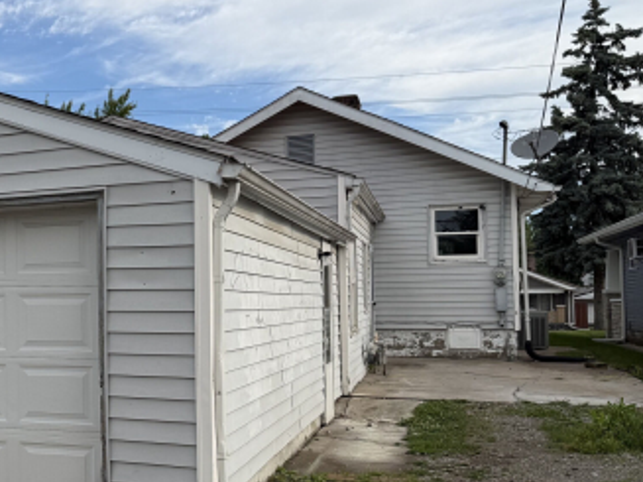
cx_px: 32
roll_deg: +0.4
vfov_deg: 29.6
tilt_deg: +1.9
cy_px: 271
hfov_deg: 35.9
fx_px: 910
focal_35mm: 49
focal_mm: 6.76
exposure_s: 1/3953
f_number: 1.78
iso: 80
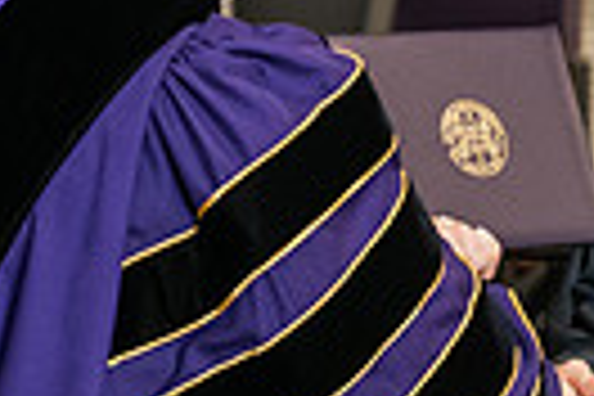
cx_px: 531
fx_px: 5082
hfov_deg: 6.7
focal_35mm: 308
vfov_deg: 4.5
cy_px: -2
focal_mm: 70
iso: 2500
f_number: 5
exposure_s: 1/200
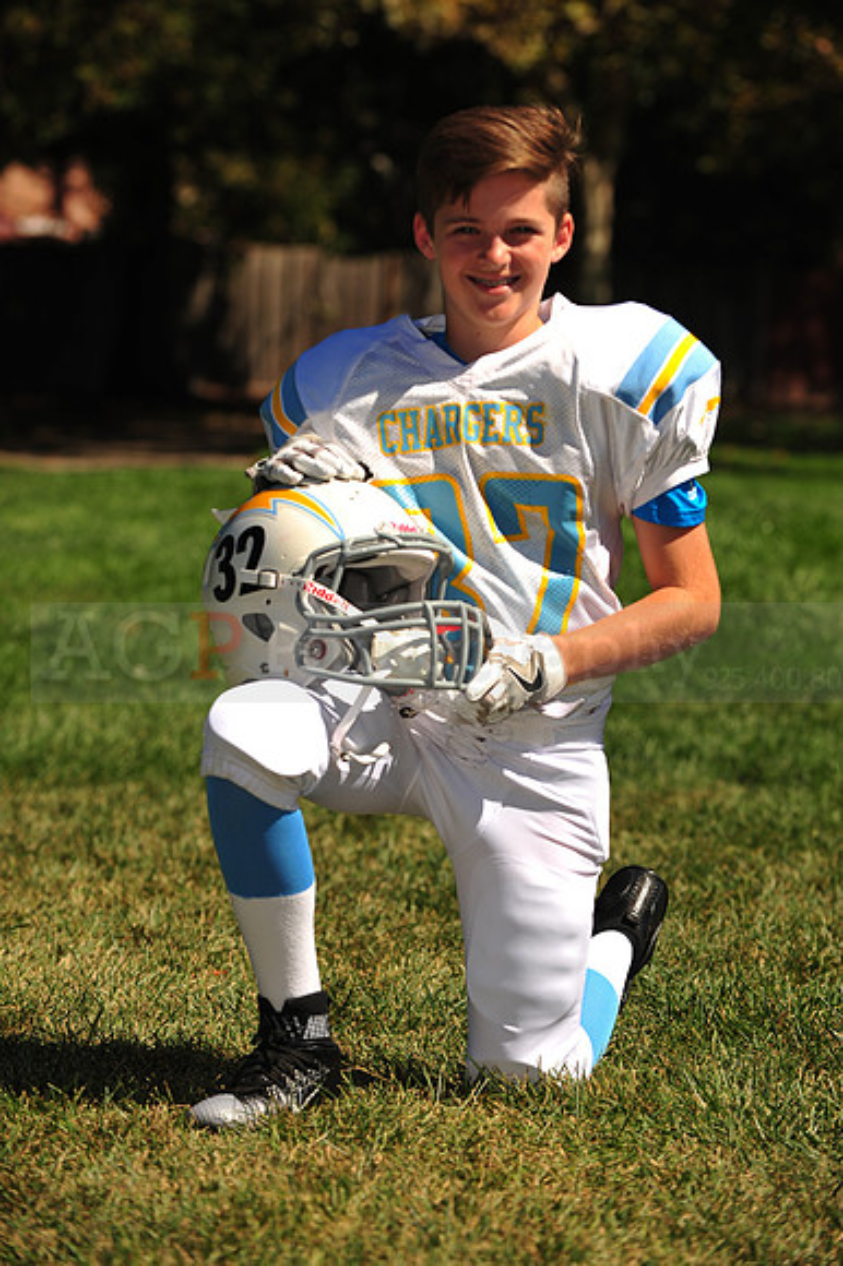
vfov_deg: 16.4
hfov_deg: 11.0
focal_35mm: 125
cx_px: 422
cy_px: 633
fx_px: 4396
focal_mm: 125
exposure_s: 1/1000
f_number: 5
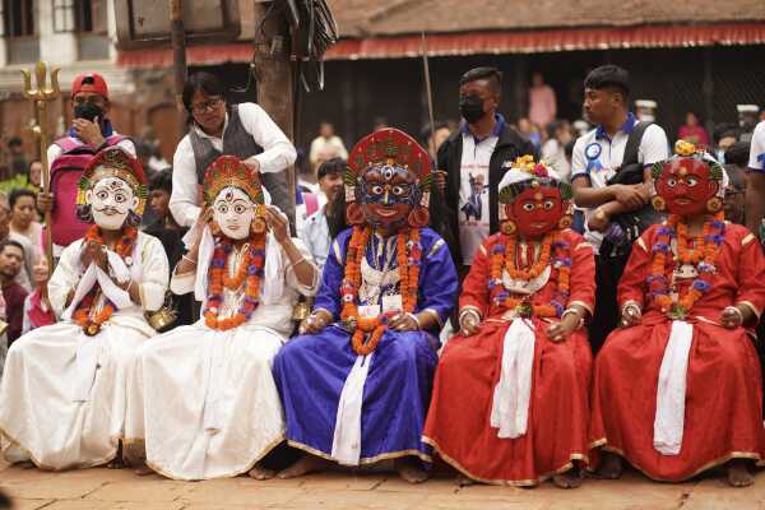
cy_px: 255
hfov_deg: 23.9
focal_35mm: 85
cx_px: 382
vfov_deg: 16.1
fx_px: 1806
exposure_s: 1/320
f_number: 1.8
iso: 125
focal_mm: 85
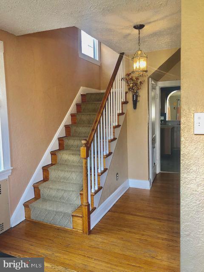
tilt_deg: -5.0
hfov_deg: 49.7
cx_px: 102
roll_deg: +0.8
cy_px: 136
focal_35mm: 28
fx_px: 220
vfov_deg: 63.4
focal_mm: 3.99
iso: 32
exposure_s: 1/30
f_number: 1.8
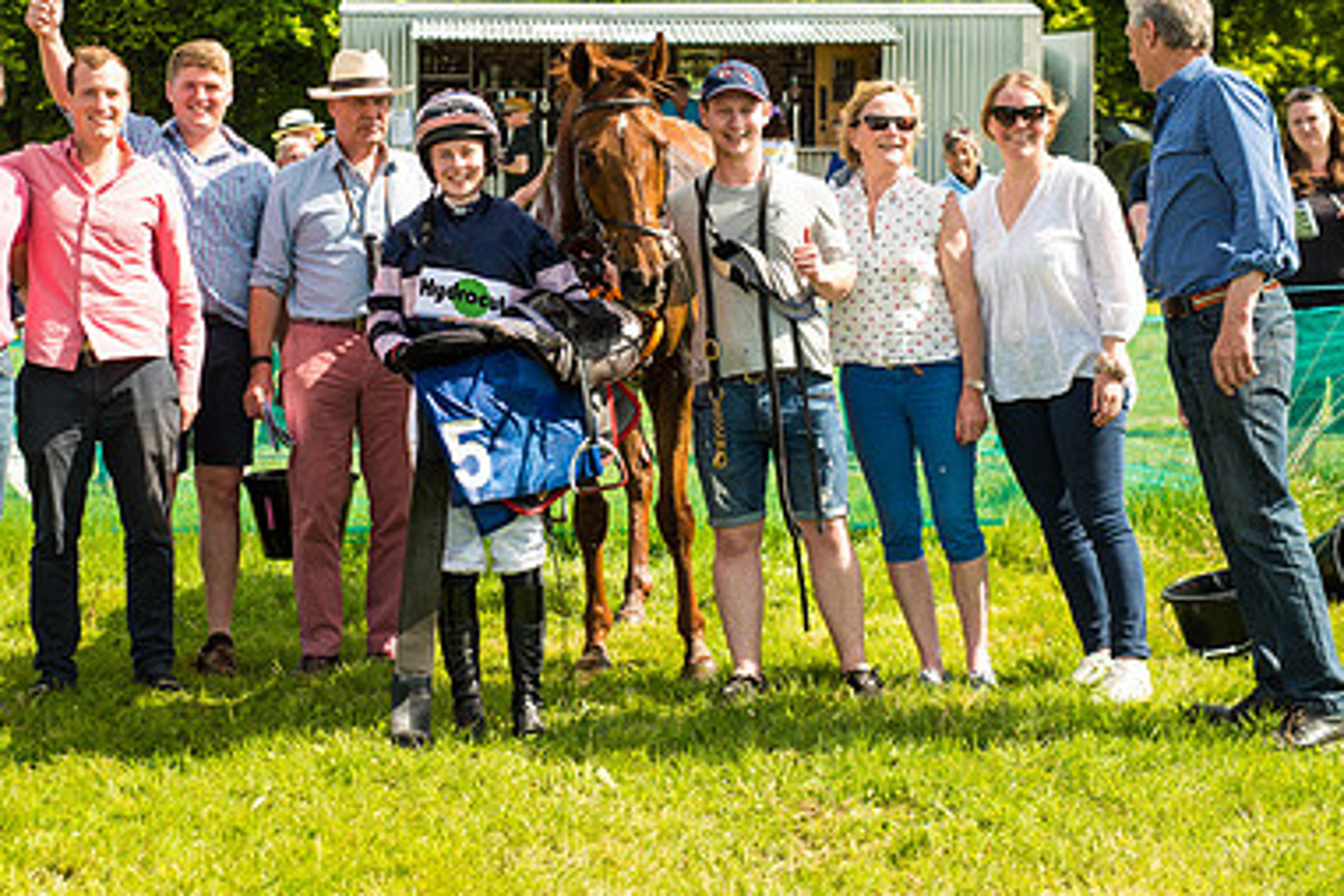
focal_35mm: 76
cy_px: 335
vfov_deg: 17.9
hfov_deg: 26.5
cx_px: 466
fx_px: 2837
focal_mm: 50
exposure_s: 1/800
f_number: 5
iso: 200
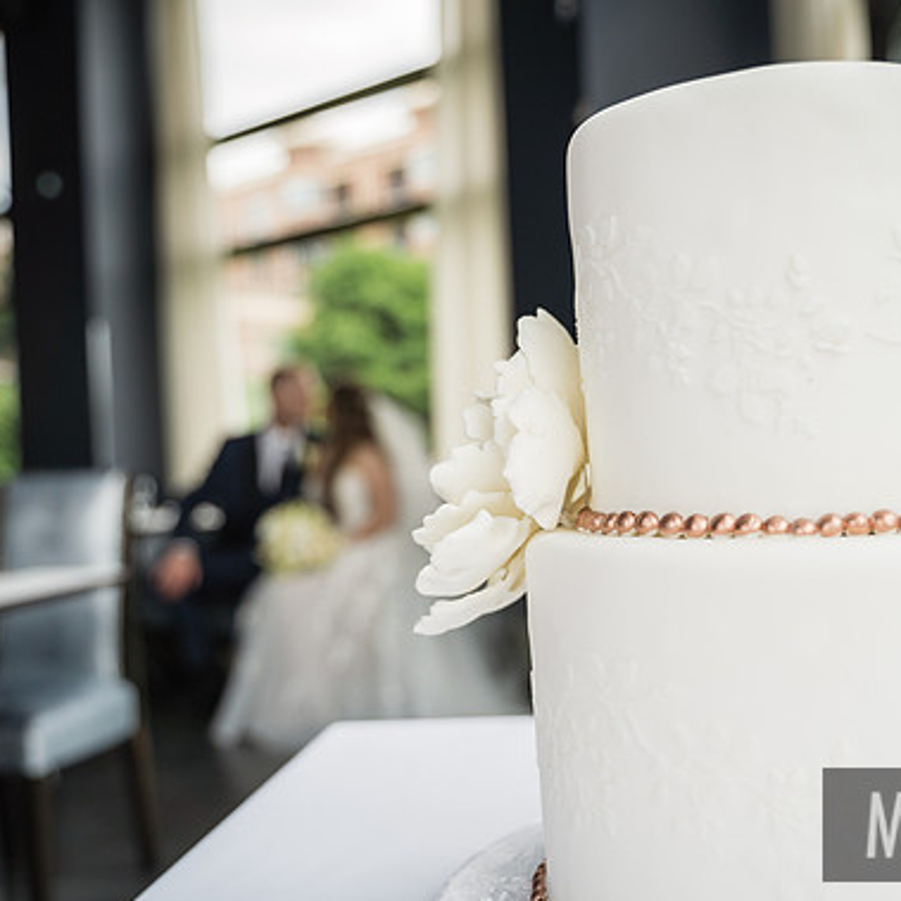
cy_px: 458
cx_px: 559
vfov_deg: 42.8
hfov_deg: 42.5
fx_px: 1148
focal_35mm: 39
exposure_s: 1/250
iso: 100
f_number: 3.2
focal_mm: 30
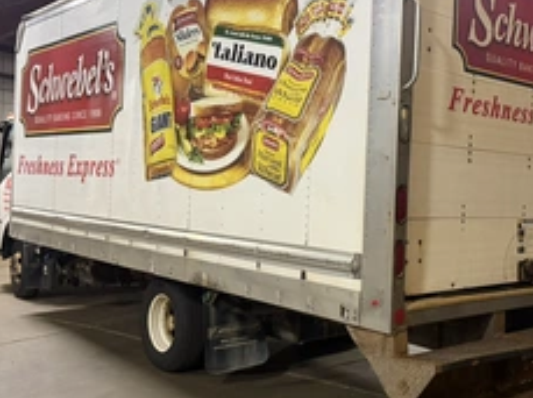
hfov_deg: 44.1
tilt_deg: +1.8
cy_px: 189
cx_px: 365
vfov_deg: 34.3
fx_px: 646
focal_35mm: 42
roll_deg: -1.1
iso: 640
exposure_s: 1/60
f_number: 1.78
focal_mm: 6.76
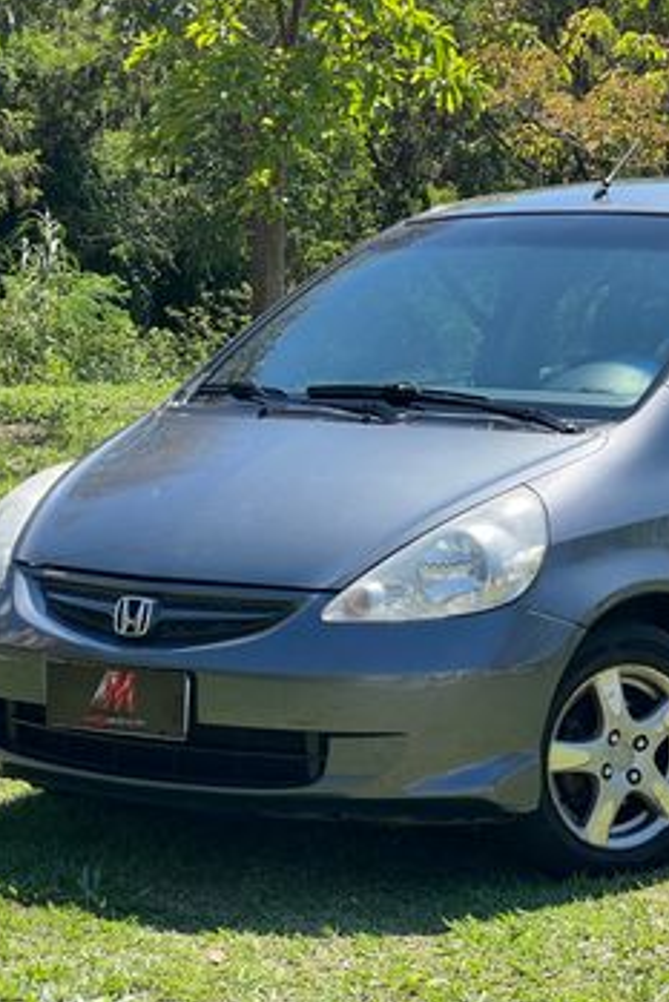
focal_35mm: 108
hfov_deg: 12.6
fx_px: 3007
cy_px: 502
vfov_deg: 18.9
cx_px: 594
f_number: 2.8
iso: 32
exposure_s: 1/328
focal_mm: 9
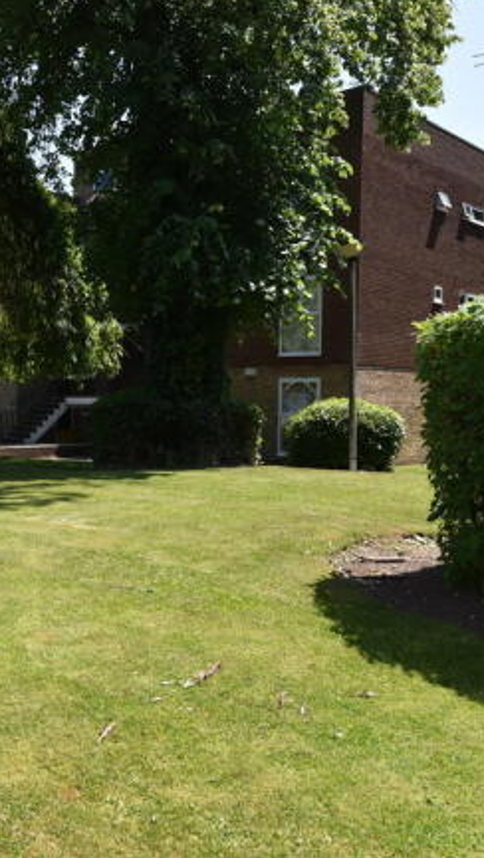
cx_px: 45
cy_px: 427
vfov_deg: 52.8
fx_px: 866
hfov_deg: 29.9
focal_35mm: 38
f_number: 10
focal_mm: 24
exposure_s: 1/200
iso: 200
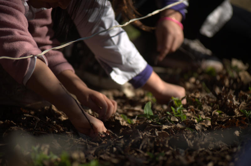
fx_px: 1392
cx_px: 126
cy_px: 83
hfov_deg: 10.3
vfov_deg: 6.8
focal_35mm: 200
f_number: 2.8
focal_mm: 200
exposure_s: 1/1600
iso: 200
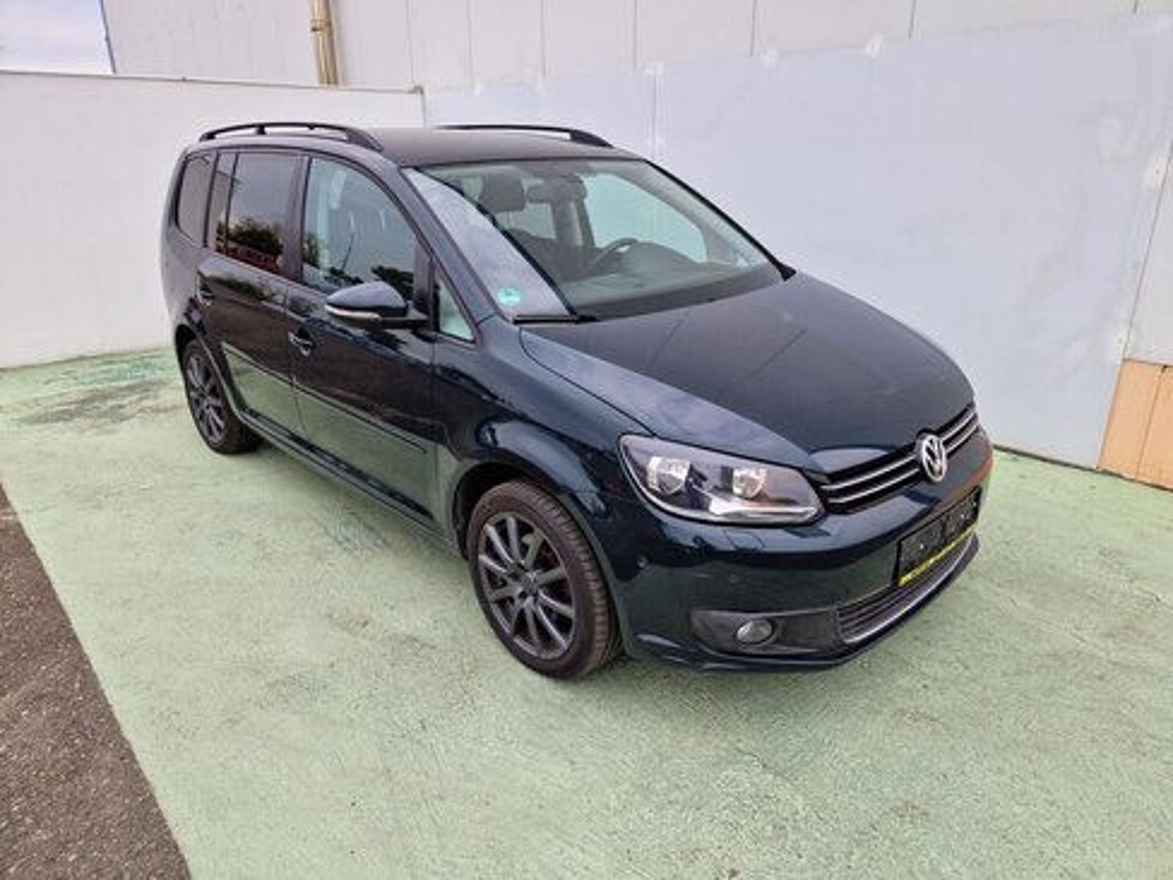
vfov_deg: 58.9
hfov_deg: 73.9
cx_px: 586
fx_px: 779
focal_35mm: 23
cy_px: 440
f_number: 1.8
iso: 50
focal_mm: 5.4
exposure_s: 1/258
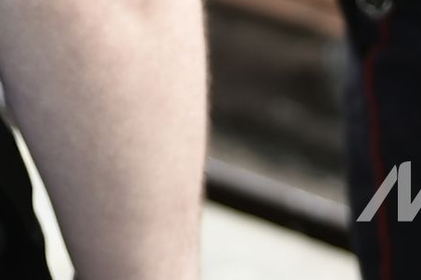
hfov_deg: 8.3
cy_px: -683
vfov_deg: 5.2
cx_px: -257
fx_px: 2840
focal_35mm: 243
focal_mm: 34
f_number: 2.8
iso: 200
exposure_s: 1/200
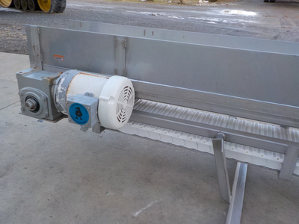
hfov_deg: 60.0
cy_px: 112
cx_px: 150
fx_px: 259
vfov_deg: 46.8
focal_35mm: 30
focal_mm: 4.1
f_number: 3.3
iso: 125
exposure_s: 1/60
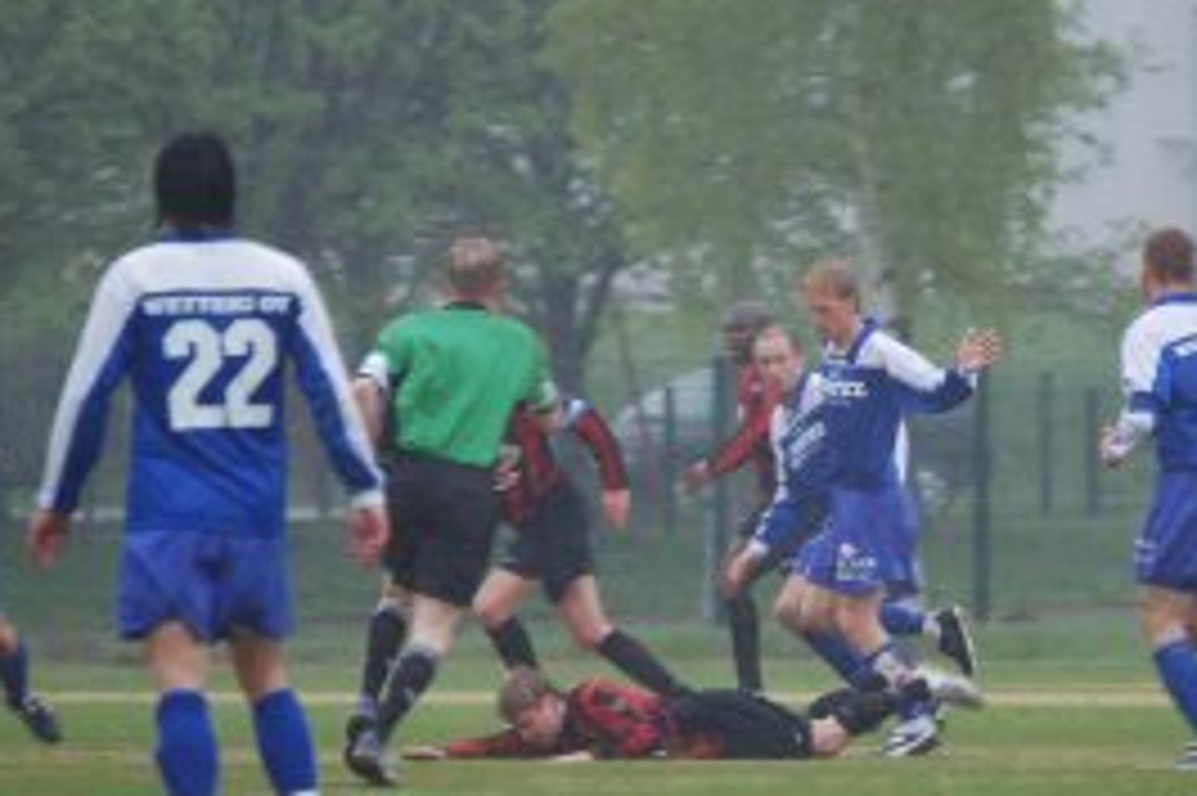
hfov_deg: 3.7
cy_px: 499
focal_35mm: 563
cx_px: 783
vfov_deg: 2.4
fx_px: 18707
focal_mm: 200
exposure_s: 1/250
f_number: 5.6
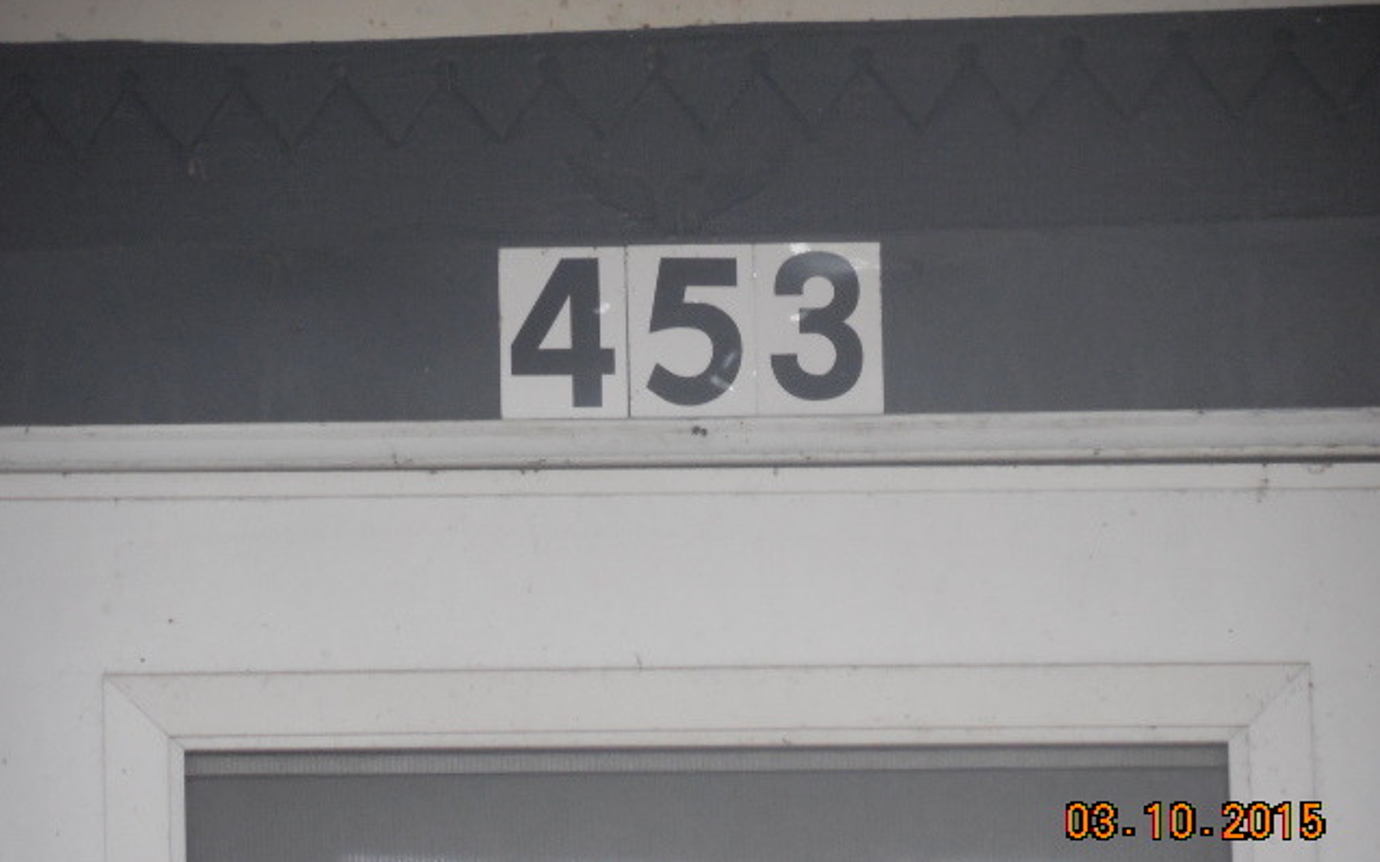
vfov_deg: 3.5
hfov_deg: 5.6
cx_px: 689
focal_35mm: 373
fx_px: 14027
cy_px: 403
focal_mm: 63
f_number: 5.9
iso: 800
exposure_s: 1/200
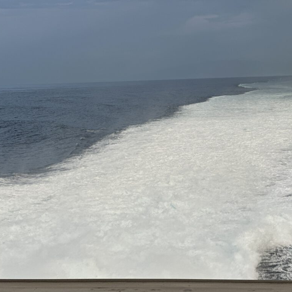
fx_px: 868
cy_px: 146
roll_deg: +2.5
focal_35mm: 91
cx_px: 179
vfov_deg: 19.1
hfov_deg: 19.1
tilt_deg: -3.5
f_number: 2.8
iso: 32
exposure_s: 1/100
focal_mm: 9
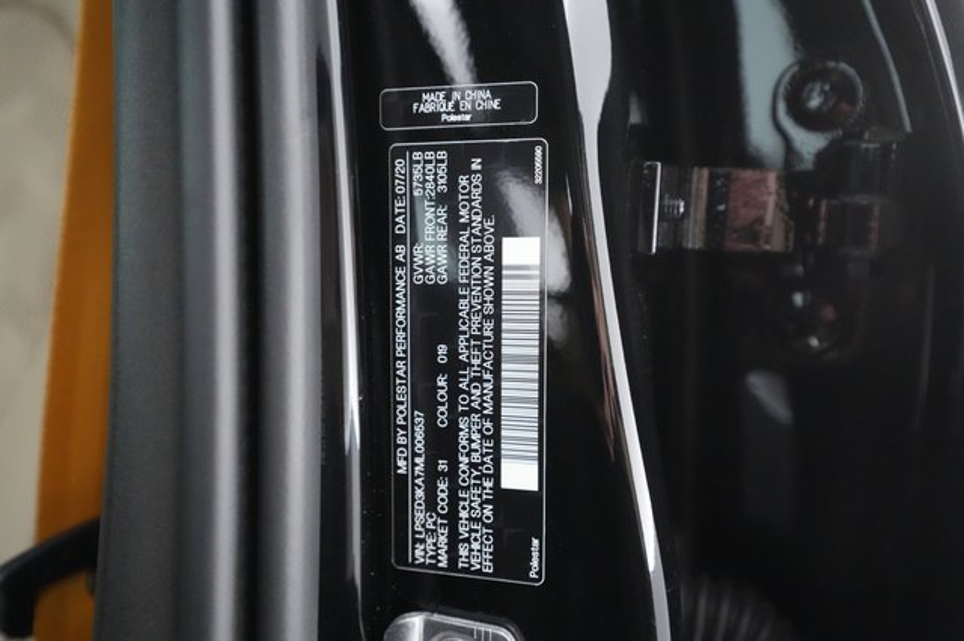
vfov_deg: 46.4
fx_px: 749
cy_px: 320
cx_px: 482
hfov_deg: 65.5
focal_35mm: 28
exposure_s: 1/100
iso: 20000
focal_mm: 28
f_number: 4.5
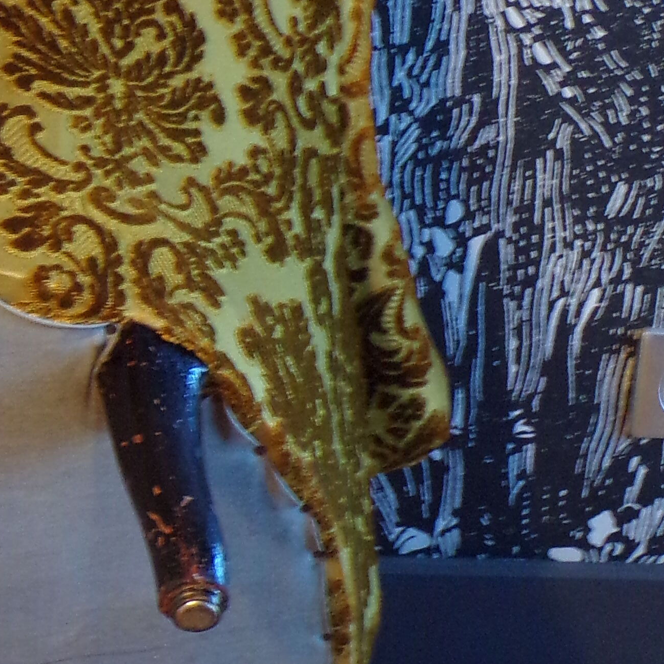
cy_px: 269
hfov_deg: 12.8
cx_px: -193
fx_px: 2865
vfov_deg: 13.2
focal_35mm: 132
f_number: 3.4
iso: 295
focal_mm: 7.6
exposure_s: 1/17
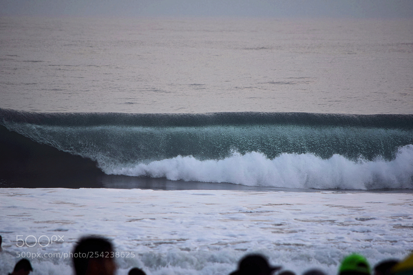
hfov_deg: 4.6
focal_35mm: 450
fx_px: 5161
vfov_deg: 3.1
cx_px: 206
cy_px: 138
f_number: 5.6
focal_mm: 300
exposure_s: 1/1250
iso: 160
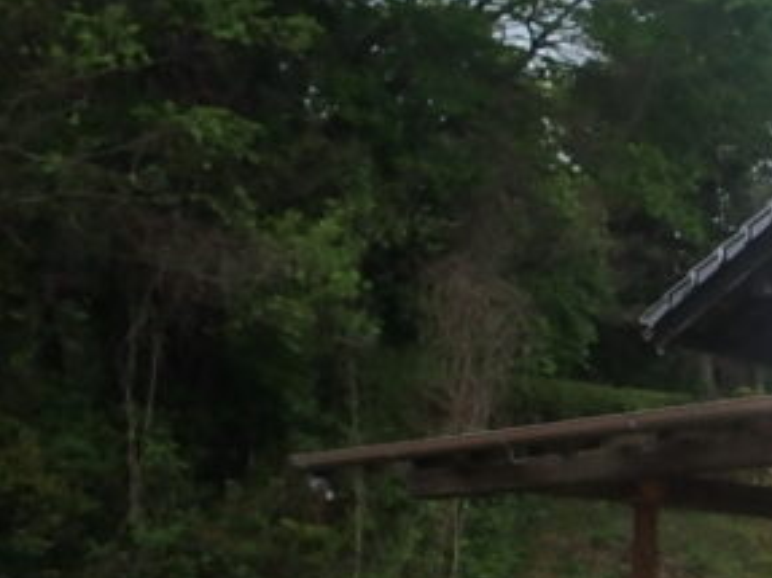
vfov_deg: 18.9
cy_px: 616
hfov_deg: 19.6
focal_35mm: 75
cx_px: 1375
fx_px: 1672
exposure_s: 1/200
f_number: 3.5
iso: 125
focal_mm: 3.7
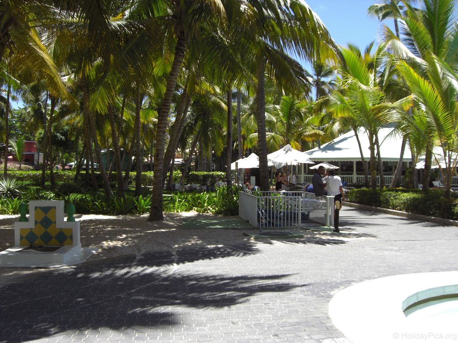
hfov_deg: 49.0
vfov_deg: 37.7
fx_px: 503
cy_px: 172
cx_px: 229
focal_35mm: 38
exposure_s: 1/800
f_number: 2.7
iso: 64
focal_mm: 6.2
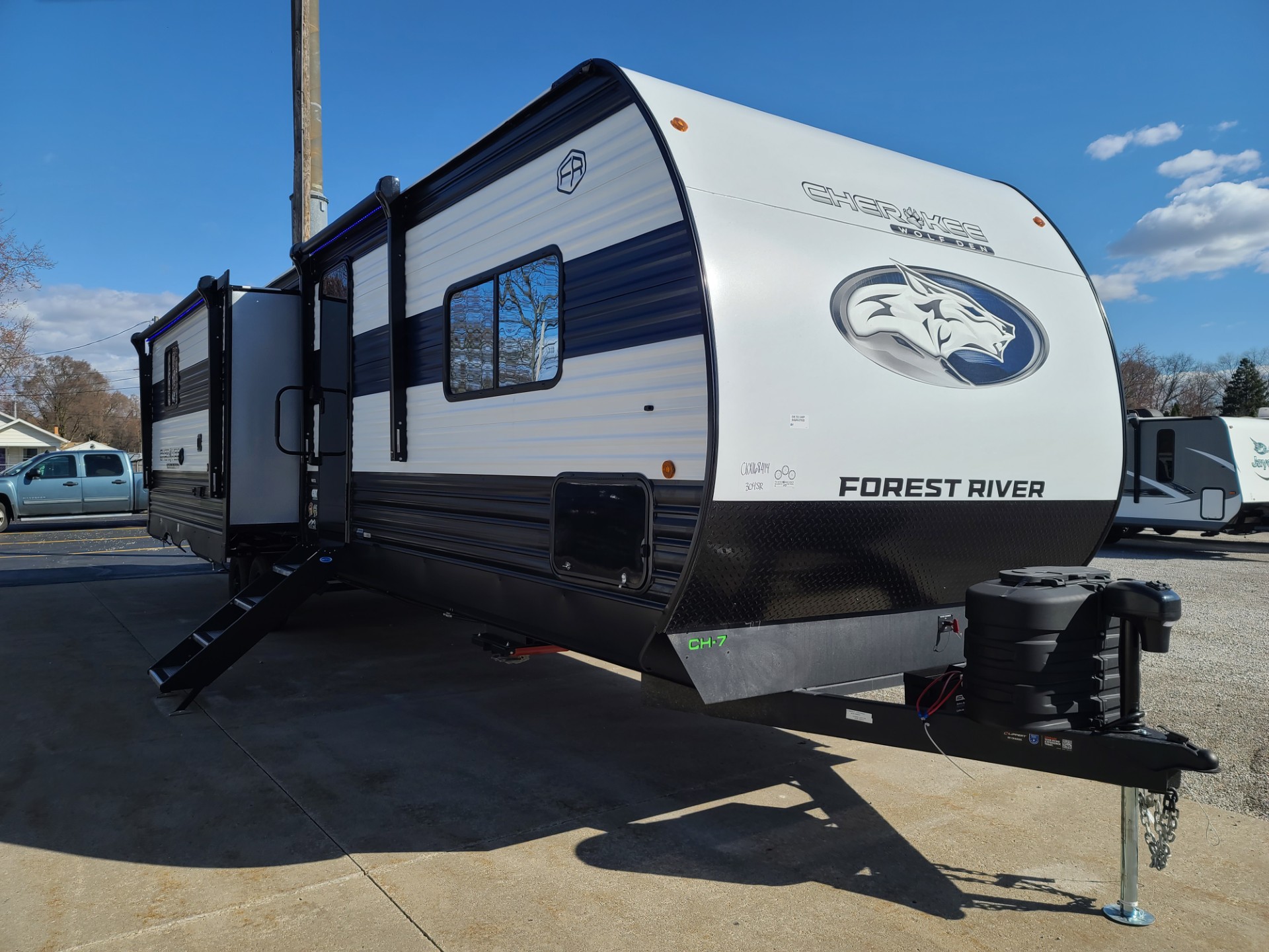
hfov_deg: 69.4
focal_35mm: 25
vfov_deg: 54.9
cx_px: 634
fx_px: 916
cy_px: 476
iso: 16
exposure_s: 1/1339
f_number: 1.8
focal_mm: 7
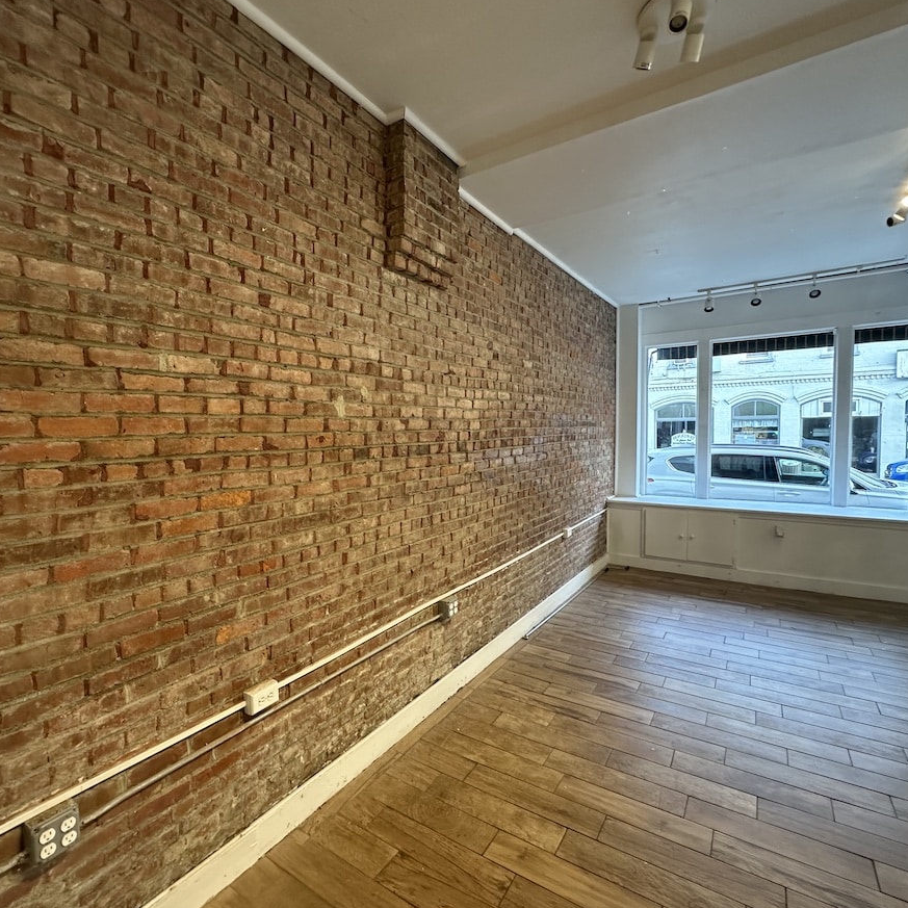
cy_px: 455
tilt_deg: -2.4
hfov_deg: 83.8
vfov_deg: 84.0
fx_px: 505
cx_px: 422
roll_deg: +1.2
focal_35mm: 17
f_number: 2.2
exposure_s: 1/60
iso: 200
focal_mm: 2.22
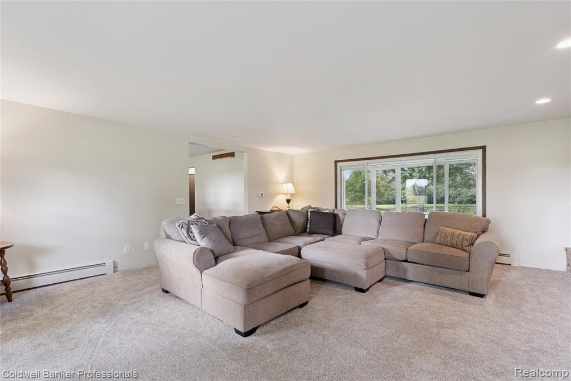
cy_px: 190
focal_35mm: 16
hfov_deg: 96.8
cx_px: 286
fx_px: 254
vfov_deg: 73.7
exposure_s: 1/8
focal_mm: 16
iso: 400
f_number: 8
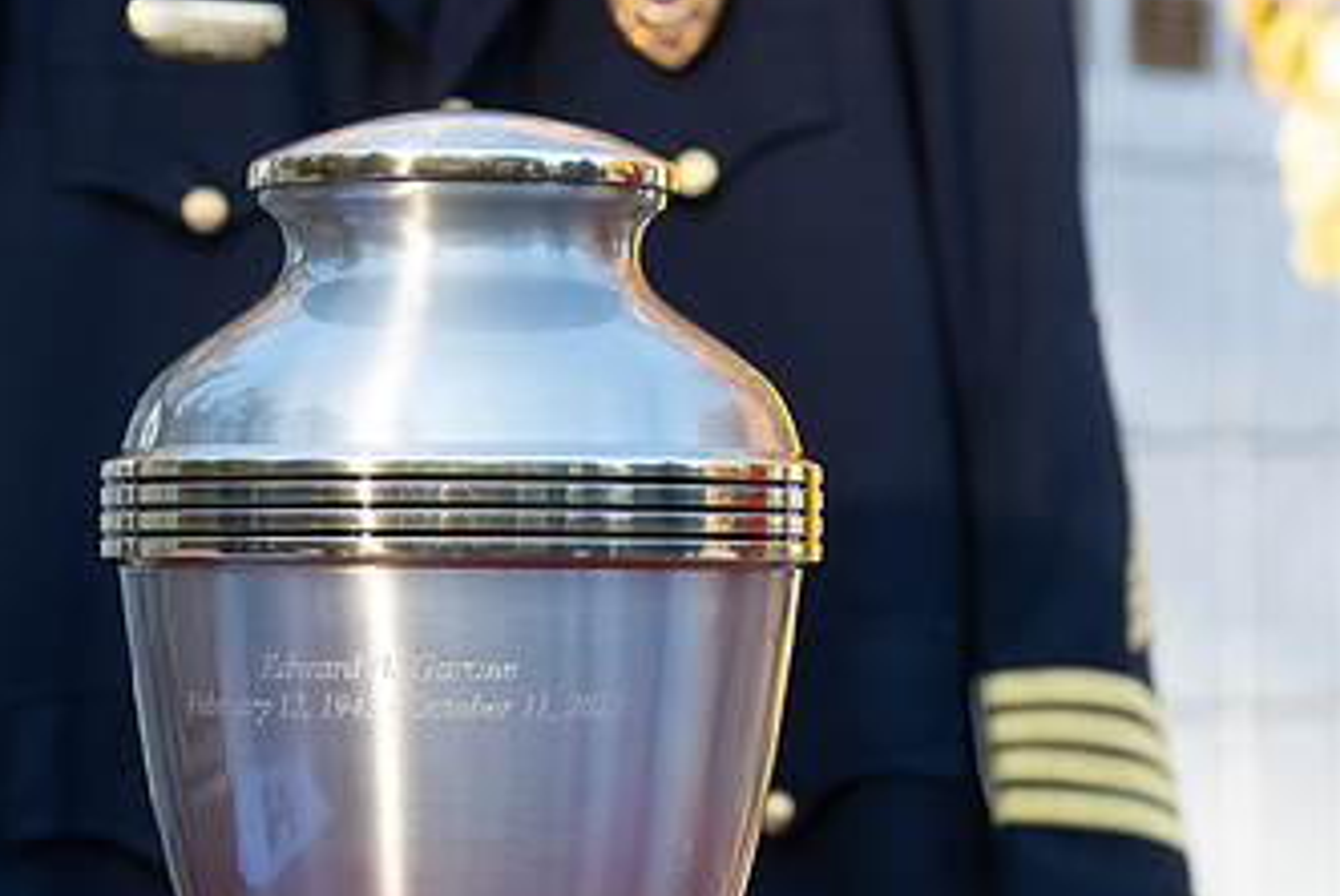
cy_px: 716
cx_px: 448
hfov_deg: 15.6
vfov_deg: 10.5
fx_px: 4880
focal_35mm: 131
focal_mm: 50
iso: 800
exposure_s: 1/640
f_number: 4
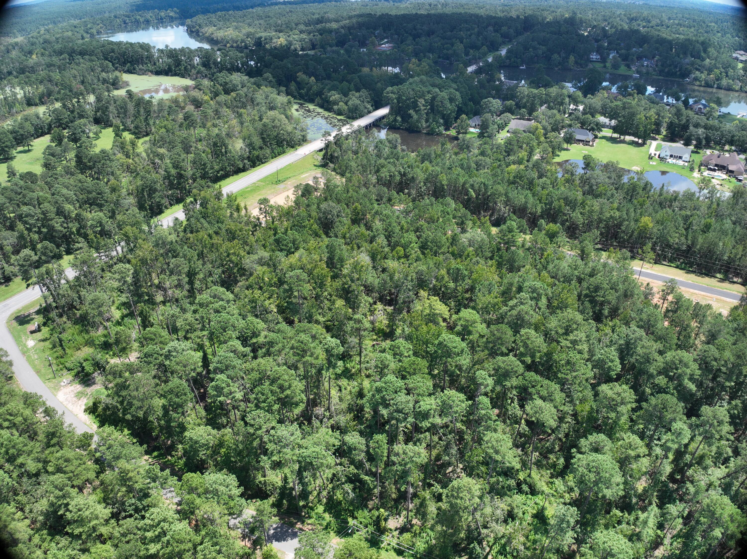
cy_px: 280
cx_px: 374
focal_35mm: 24
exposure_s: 1/1000
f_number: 2.8
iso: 100
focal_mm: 12.29
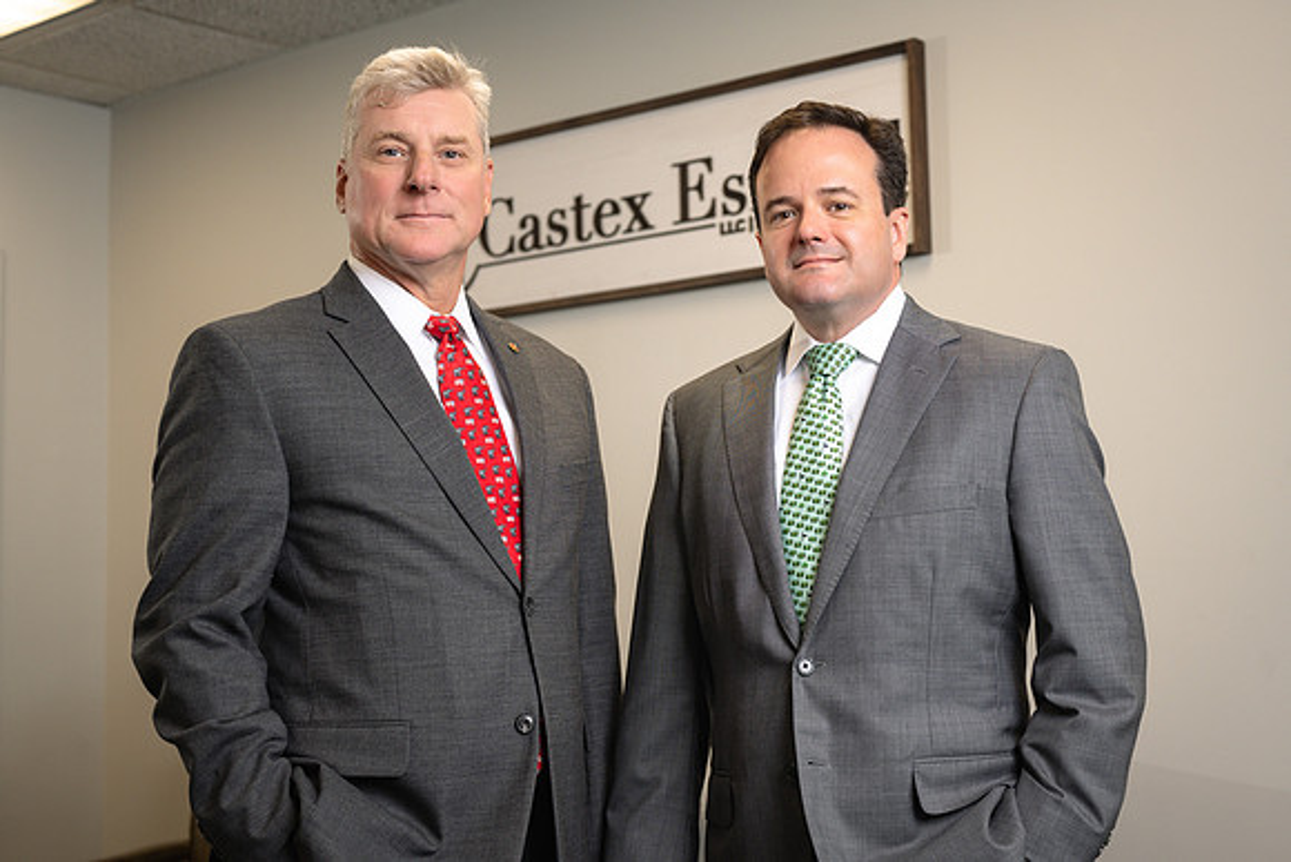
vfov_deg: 26.4
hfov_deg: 38.7
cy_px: 442
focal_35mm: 51
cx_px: 642
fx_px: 1839
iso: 400
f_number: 4
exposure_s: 1/160
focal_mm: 50
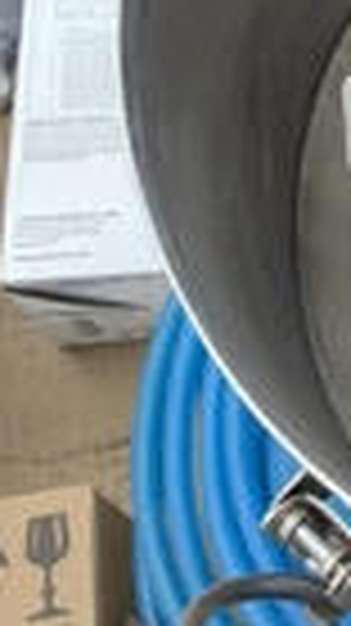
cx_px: 670
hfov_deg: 11.4
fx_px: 1608
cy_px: 9
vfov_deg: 21.3
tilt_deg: -59.9
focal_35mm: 97
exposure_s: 1/120
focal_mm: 3.3
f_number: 2.4
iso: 25
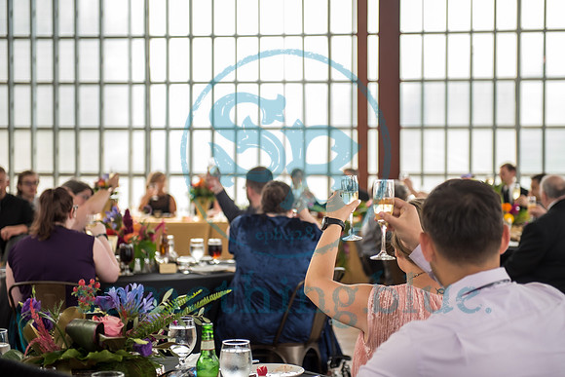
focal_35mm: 73
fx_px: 1150
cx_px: 290
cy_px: 188
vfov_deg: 18.6
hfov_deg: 27.6
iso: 400
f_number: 2.8
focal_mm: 70
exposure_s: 1/250
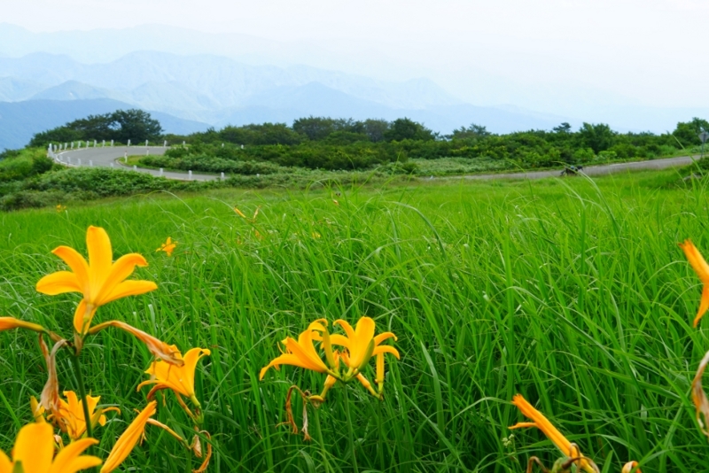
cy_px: 236
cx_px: 354
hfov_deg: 38.2
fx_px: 1024
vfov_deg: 26.0
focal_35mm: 52
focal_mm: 35
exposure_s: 1/30
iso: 100
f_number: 13
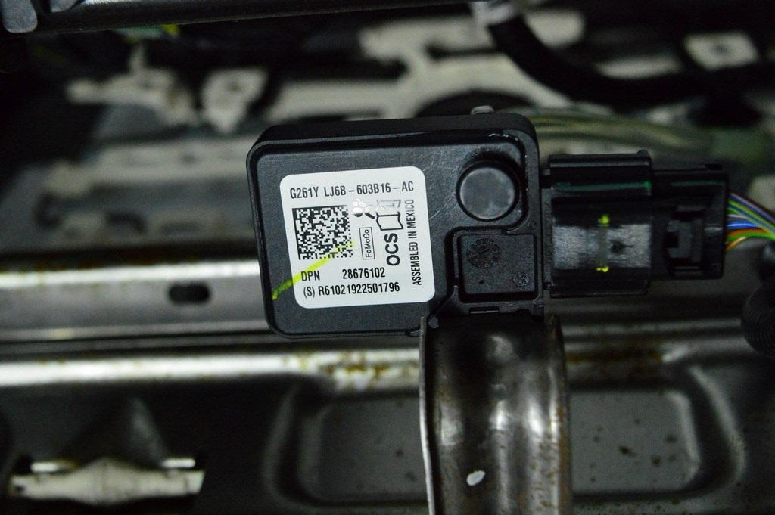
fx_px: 1129
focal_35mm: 52
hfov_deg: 37.9
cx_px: 388
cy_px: 258
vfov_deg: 25.7
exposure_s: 1/320
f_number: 6.3
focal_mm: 35
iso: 6400
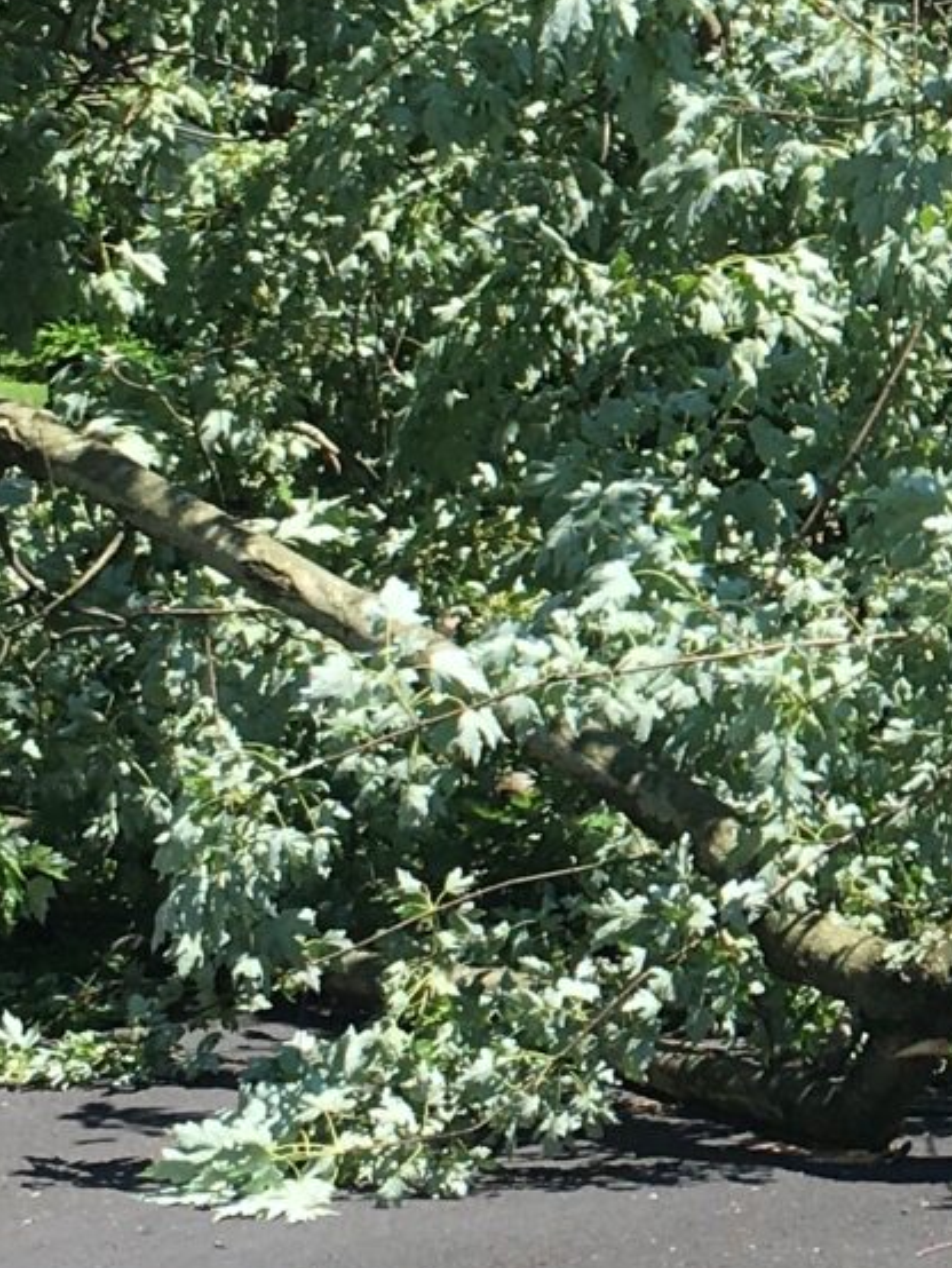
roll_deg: -1.2
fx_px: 4910
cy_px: 314
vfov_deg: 14.7
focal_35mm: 134
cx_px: 1570
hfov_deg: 10.6
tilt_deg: -1.5
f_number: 2.2
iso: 25
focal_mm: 4.15
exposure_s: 1/874
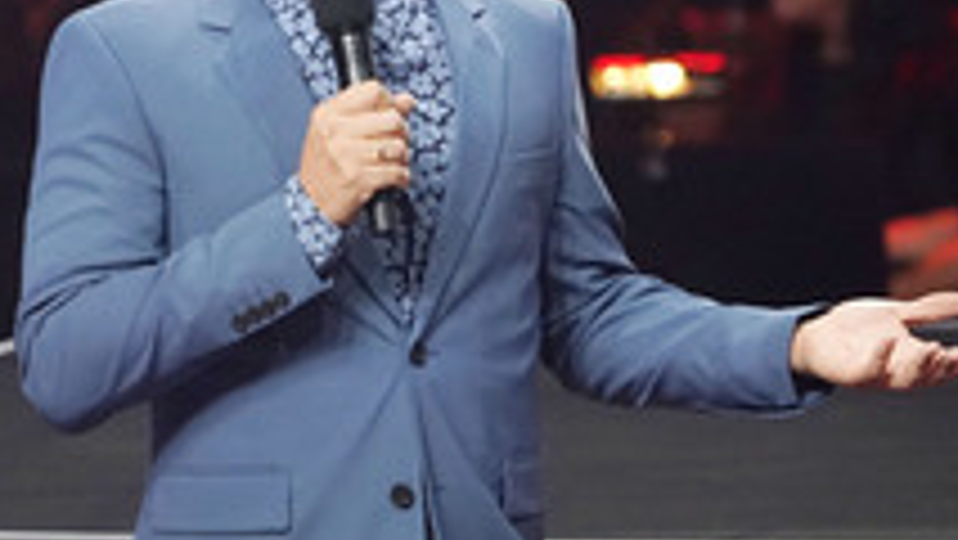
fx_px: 25742
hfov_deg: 2.1
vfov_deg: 1.2
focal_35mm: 1013
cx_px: 164
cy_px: 270
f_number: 6.3
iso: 5000
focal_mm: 456
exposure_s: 1/160
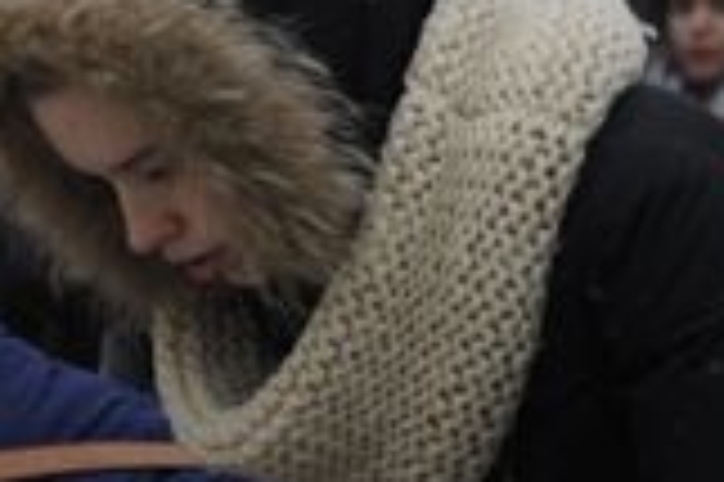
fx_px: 7855
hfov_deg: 5.2
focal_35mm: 391
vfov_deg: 3.5
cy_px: 595
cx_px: -306
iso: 640
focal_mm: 90
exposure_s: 1/320
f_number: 5.3
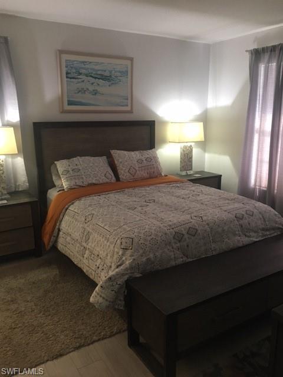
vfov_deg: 61.7
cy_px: 188
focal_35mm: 29
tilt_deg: -11.4
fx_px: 316
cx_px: 142
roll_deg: +0.4
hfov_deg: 48.2
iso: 100
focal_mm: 4.15
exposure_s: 1/30
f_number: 2.2
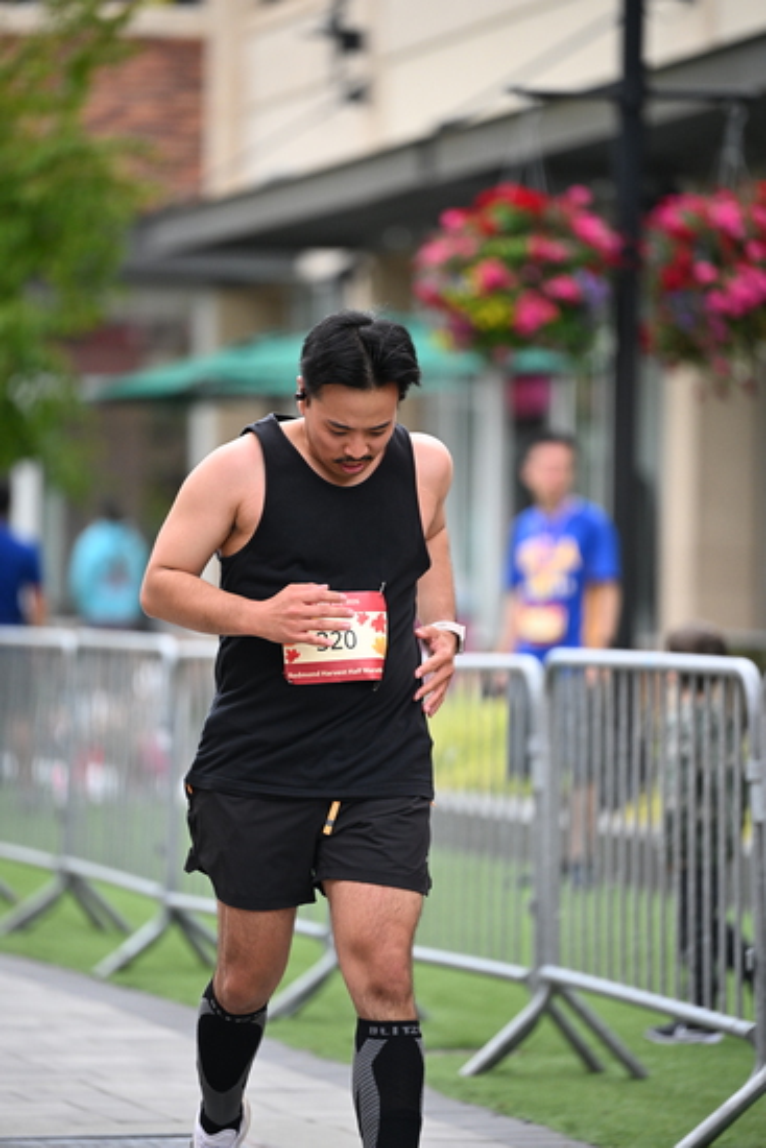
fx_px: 6379
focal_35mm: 200
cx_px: 383
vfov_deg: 10.3
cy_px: 574
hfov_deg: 6.9
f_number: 2.8
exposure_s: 1/3200
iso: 1600
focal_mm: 200
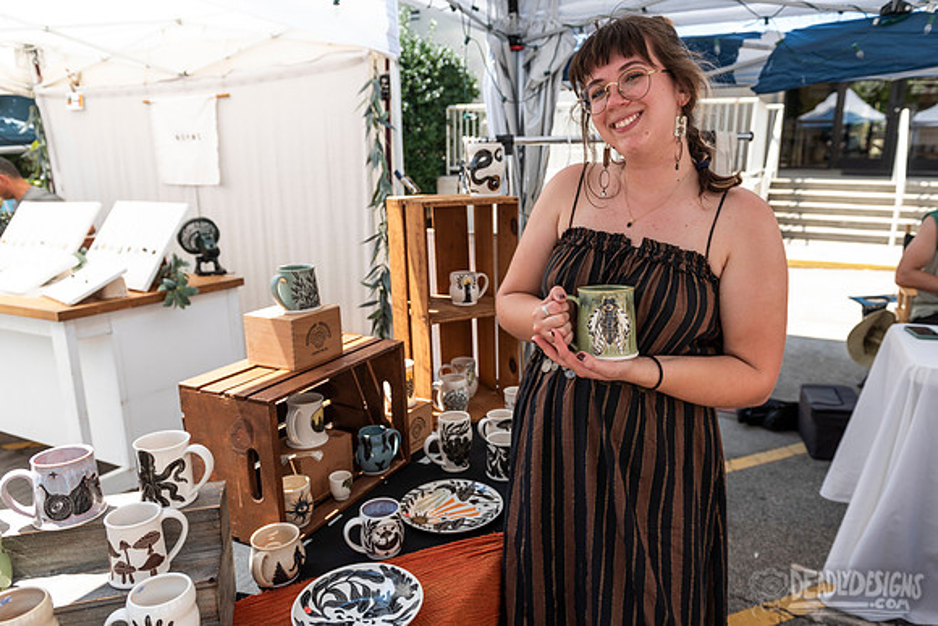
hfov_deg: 70.8
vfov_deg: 50.8
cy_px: 313
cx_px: 494
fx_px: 659
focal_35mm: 25
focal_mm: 24
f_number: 4
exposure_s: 1/160
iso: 50
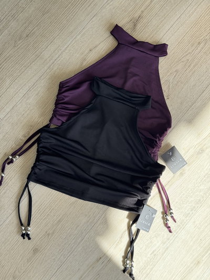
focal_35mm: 48
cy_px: 140
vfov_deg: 39.6
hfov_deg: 30.3
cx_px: 105
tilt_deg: -82.0
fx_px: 388
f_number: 1.78
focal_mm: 6.76
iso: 64
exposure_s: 1/510
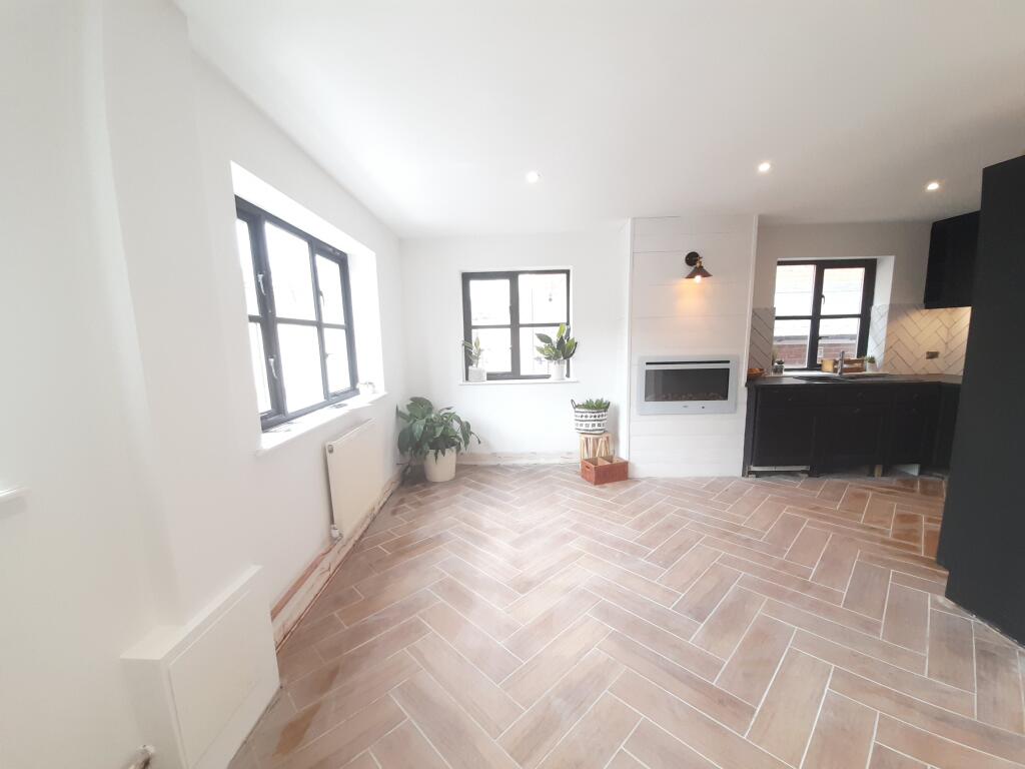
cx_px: 512
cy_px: 384
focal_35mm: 13
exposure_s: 1/50
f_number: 2.2
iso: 100
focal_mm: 1.42
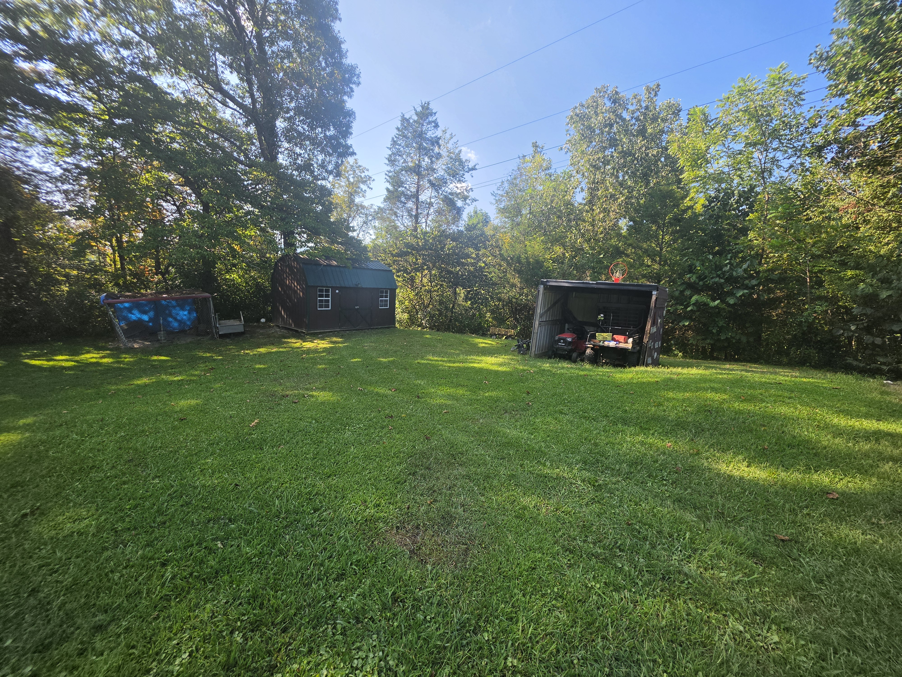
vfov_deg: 89.9
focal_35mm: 13
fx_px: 339
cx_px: 451
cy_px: 338
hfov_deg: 106.2
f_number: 1.9
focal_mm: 2.2
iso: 32
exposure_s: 1/876
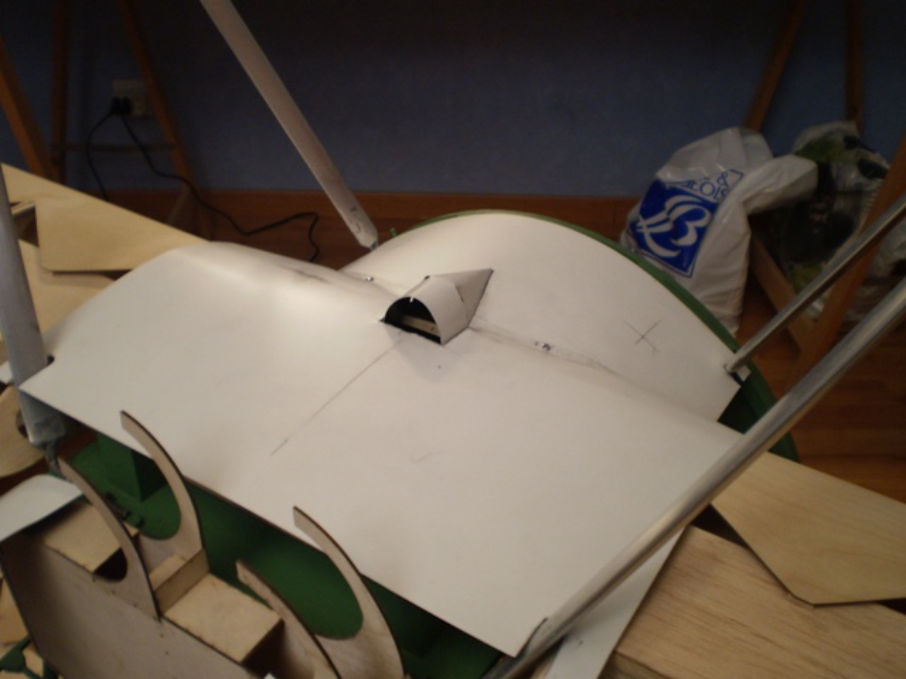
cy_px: 340
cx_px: 453
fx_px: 942
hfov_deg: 51.4
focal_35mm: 36
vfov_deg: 39.7
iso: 125
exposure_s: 1/15
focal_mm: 6.3
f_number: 3.1
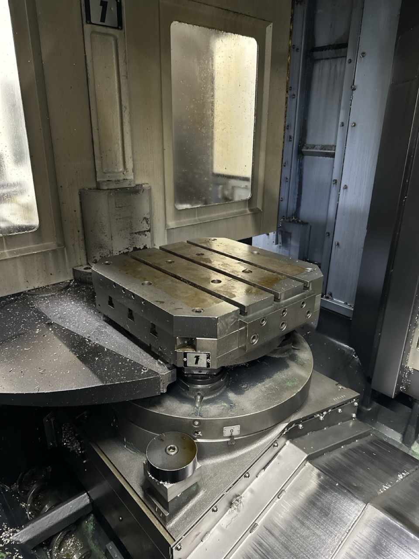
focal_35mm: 24
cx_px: 210
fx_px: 387
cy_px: 280
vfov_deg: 71.6
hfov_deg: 56.8
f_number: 1.78
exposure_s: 1/40
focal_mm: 6.86
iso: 1000
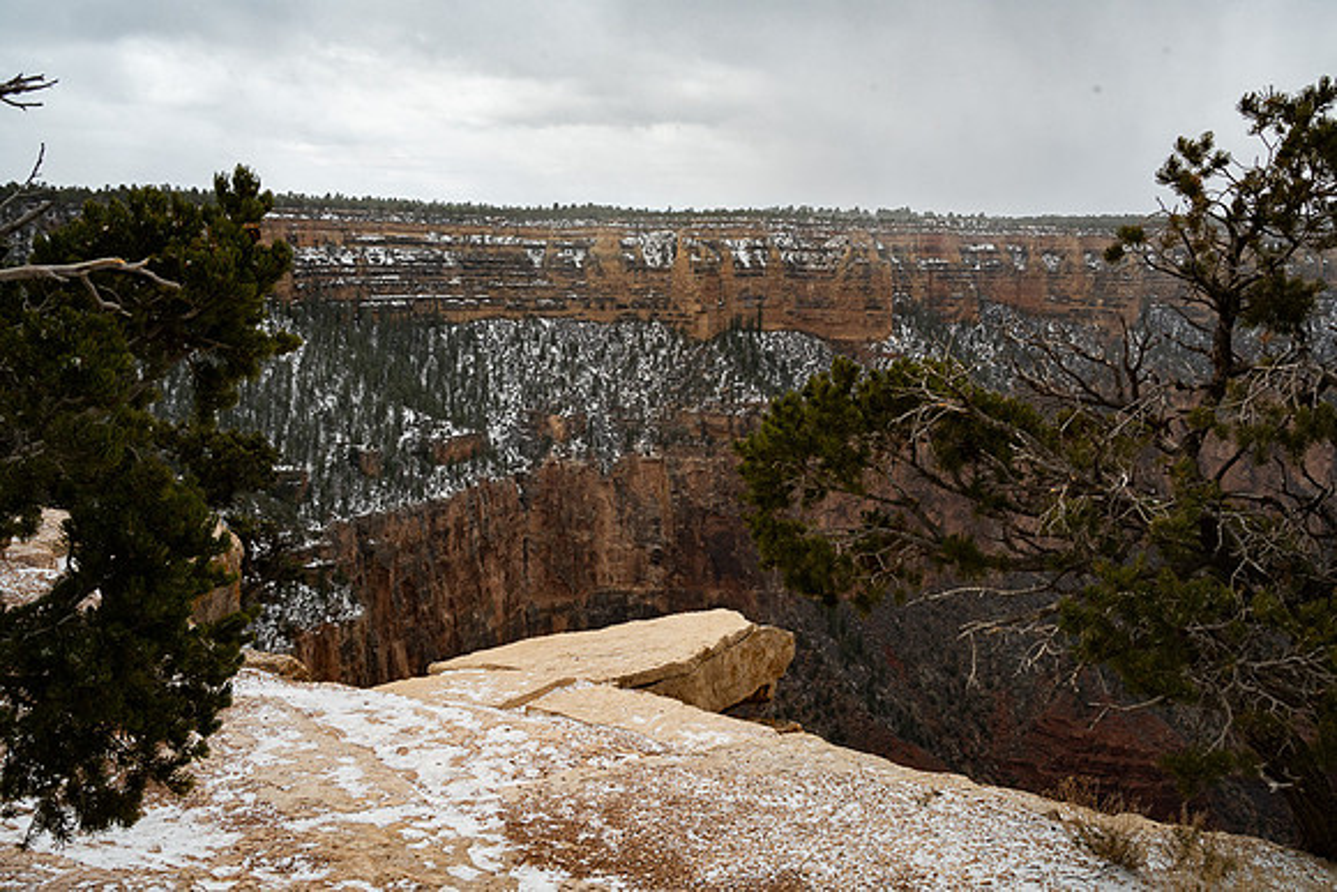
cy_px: 446
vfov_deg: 37.9
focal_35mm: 35
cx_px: 668
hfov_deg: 54.4
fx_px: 1300
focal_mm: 35
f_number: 16
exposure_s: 1/100
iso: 800
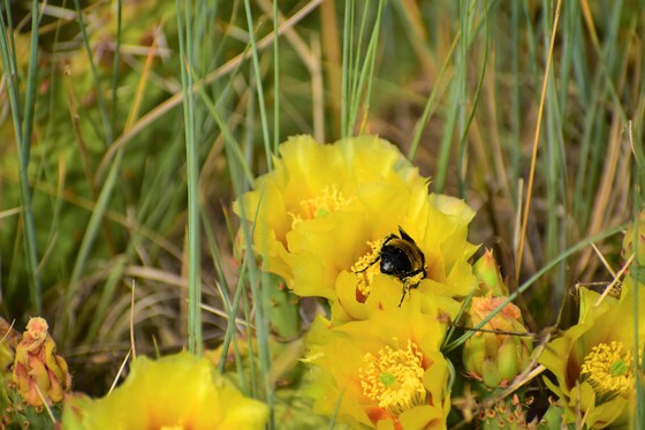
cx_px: 322
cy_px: 215
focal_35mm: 450
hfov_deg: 4.6
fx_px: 8060
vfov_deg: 3.1
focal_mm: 300
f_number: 6.3
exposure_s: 1/500
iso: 100
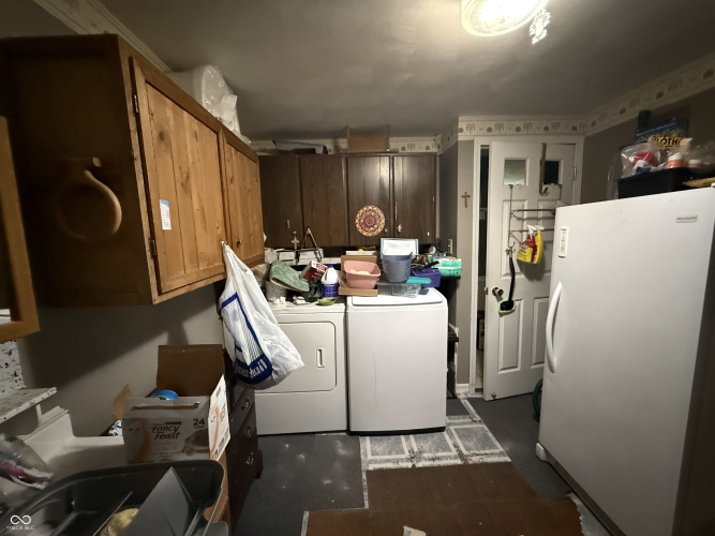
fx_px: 289
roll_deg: +1.7
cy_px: 268
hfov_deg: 102.1
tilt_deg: -6.8
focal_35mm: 14
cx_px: 358
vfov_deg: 85.7
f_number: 2.2
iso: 1250
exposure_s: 1/40
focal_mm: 2.22
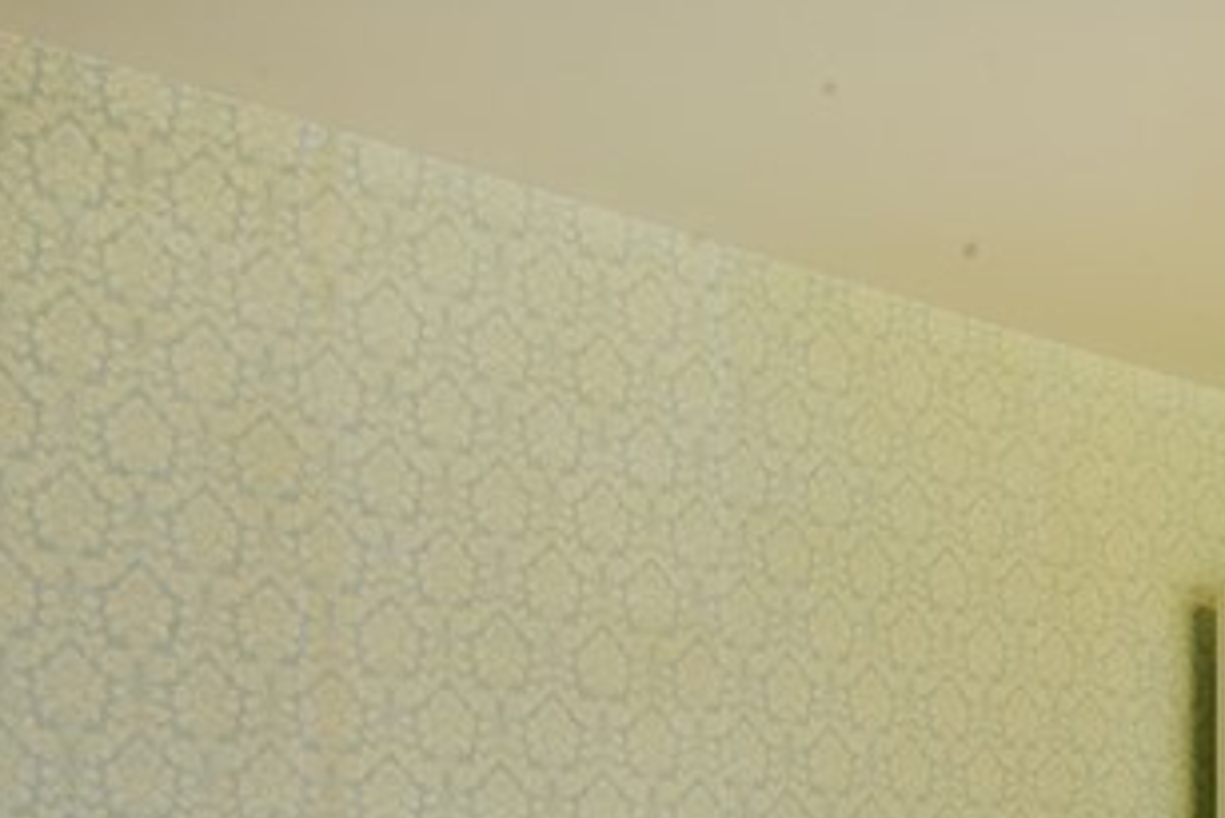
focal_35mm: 60
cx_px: 1506
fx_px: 2043
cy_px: 1273
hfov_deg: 28.6
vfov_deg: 19.4
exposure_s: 1/4
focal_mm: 17
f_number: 22
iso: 800
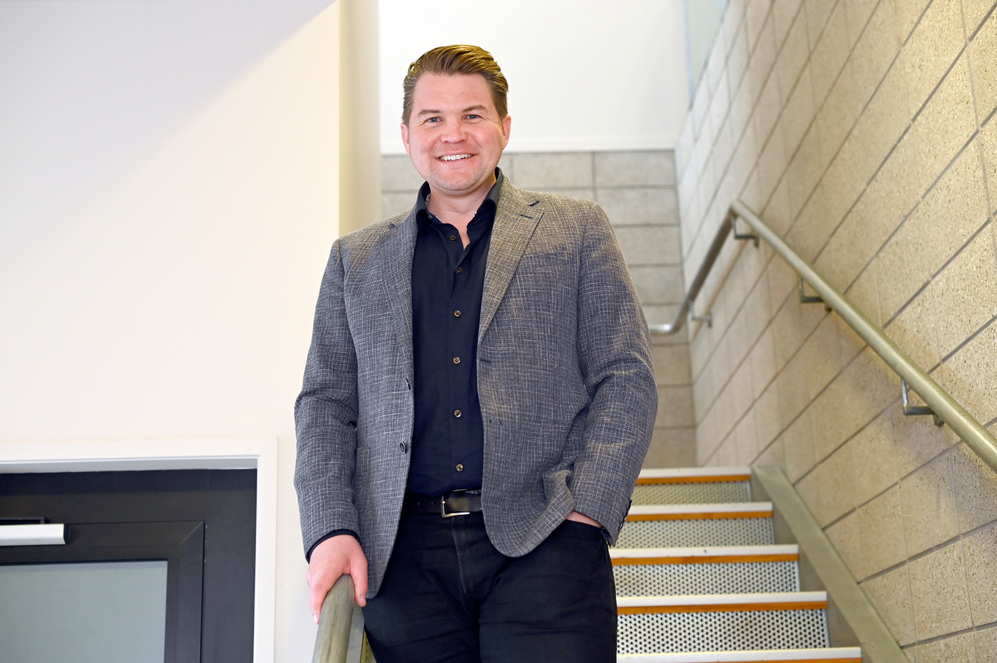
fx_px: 1384
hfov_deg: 39.6
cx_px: 498
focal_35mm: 50
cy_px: 332
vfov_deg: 27.0
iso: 2500
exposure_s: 1/200
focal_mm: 50
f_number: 3.2
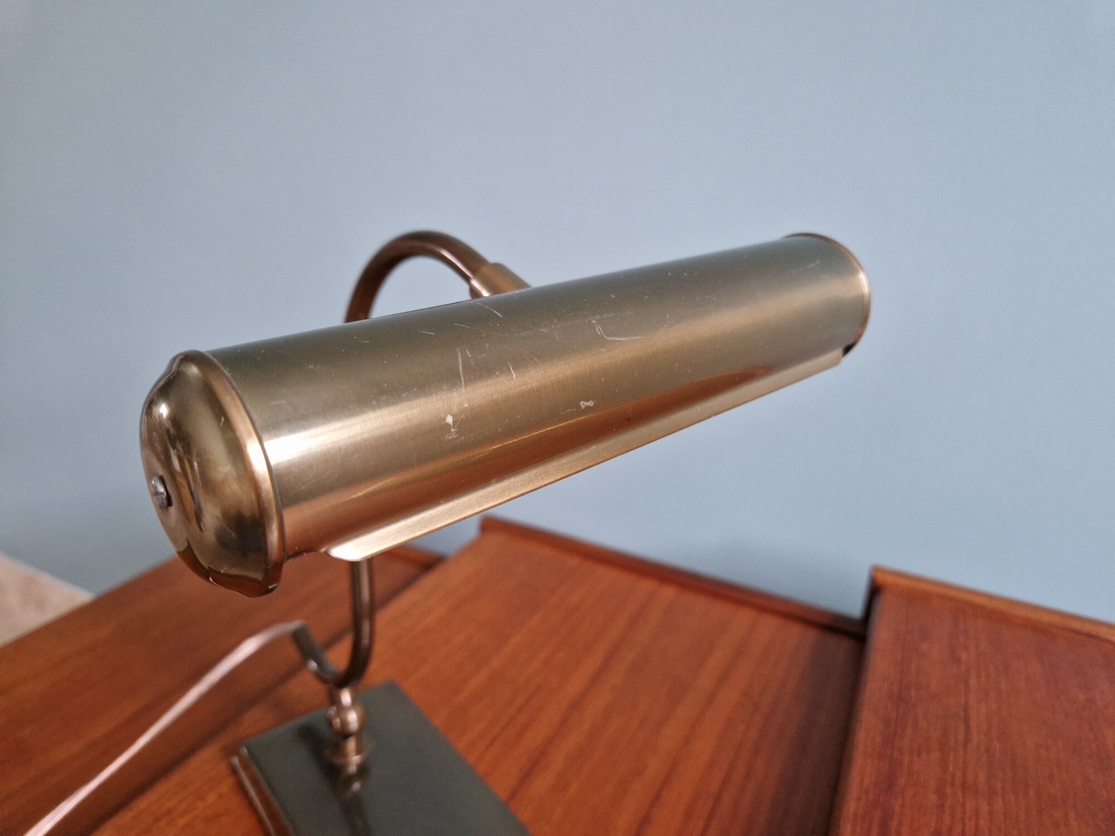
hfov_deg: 73.9
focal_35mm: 23
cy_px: 418
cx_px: 558
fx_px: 741
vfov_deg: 58.9
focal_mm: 5.4
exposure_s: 1/50
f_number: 1.8
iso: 800
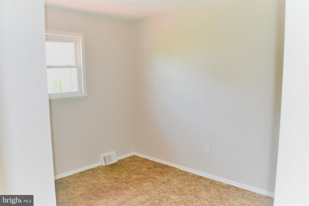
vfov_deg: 47.9
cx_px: 154
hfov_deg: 67.4
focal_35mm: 27
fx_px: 232
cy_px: 103
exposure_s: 1/60
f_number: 3.5
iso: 500
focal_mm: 18
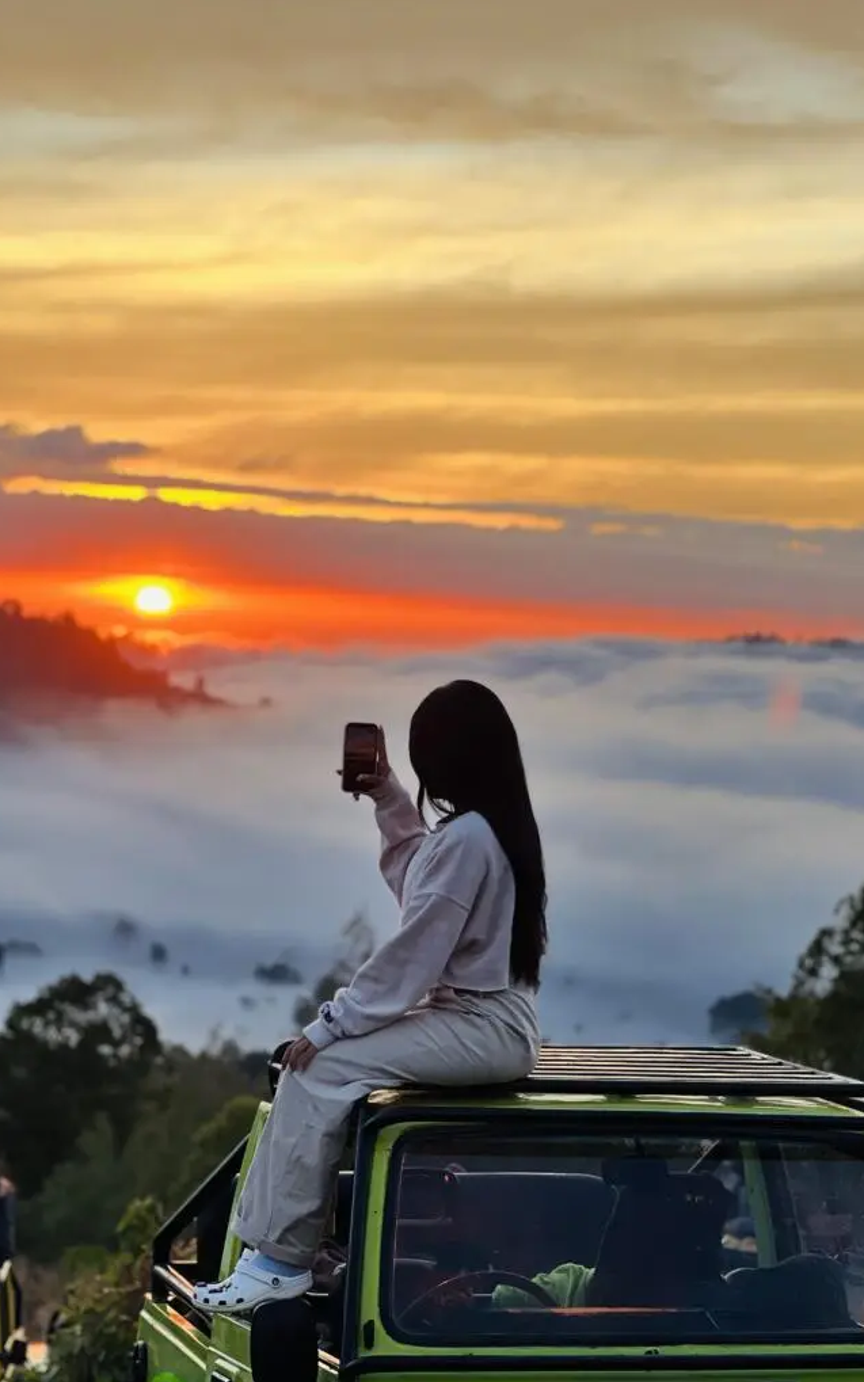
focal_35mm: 82
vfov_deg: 25.2
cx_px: 458
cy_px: 690
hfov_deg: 15.9
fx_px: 3089
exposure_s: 1/121
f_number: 2.8
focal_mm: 9
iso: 125
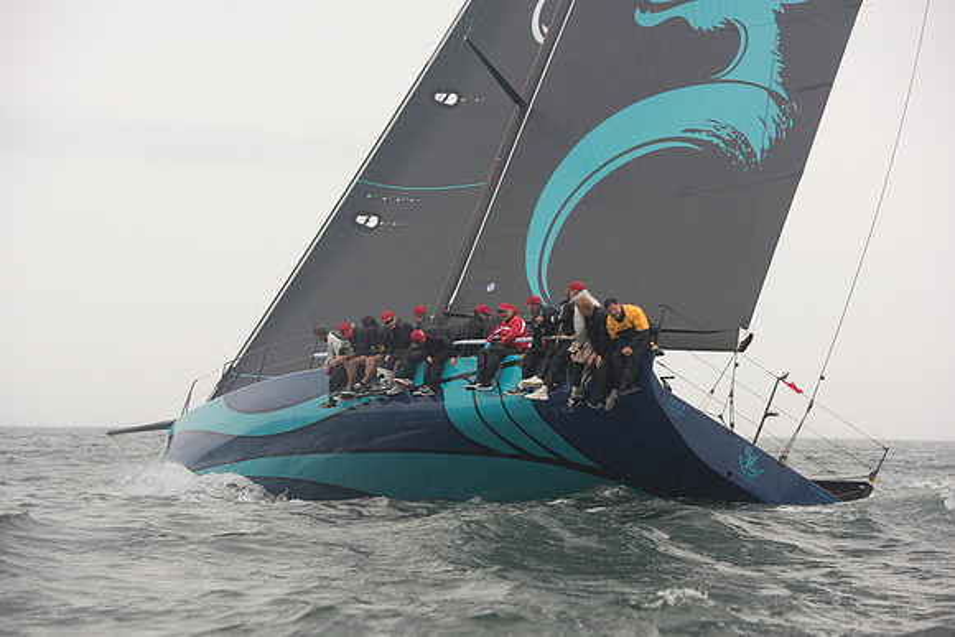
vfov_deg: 11.8
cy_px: 318
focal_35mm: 116
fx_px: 3078
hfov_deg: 17.6
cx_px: 478
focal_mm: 116
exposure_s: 1/1000
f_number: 5
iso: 320
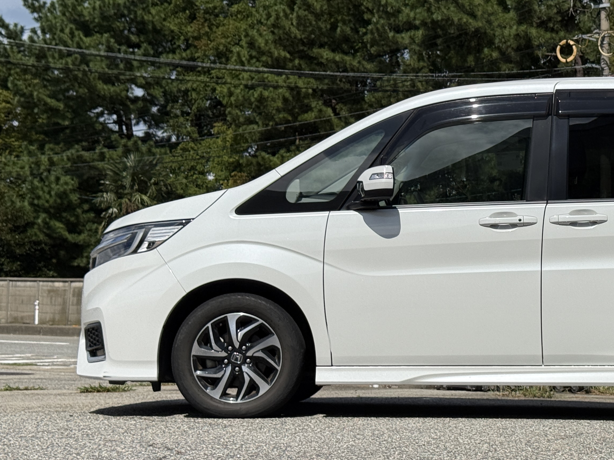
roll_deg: -0.5
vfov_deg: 17.6
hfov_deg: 22.8
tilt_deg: +3.7
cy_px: 221
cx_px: 535
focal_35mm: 84
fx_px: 1490
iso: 64
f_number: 1.78
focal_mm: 6.76
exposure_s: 1/9901
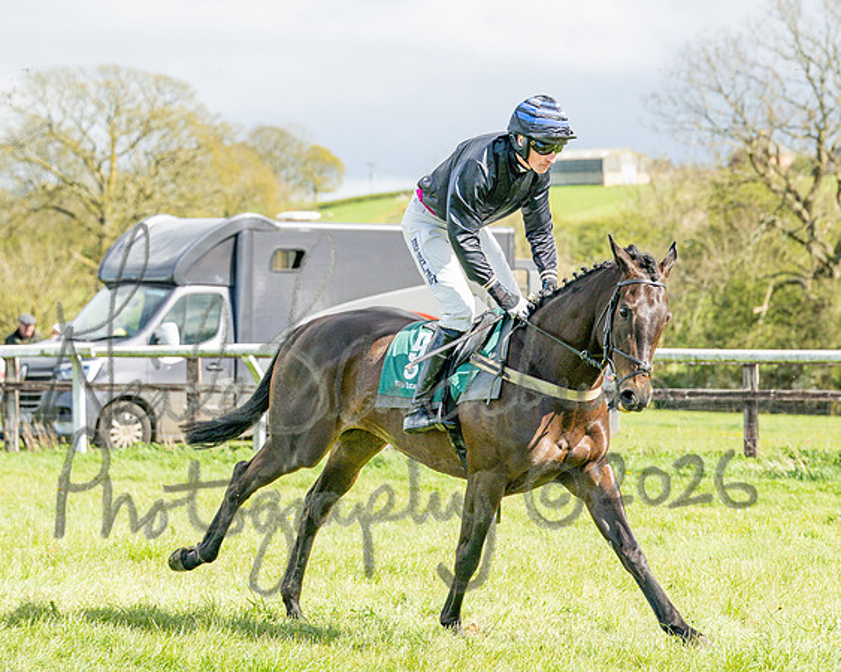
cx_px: 505
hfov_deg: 12.4
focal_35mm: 155
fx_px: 3869
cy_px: 336
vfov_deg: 9.9
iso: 200
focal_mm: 92
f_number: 4
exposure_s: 1/2500
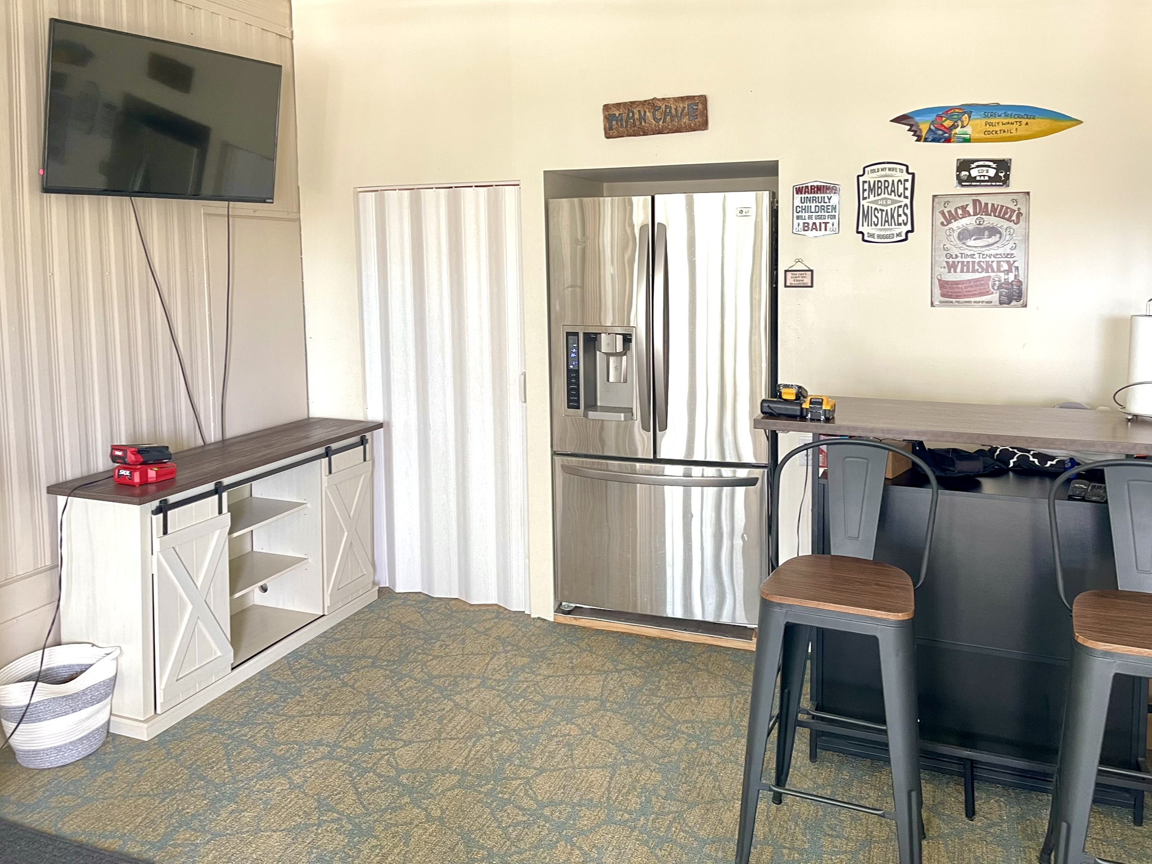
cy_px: 432
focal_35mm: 25
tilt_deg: -10.1
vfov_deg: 54.9
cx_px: 576
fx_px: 832
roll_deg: +0.8
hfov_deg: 69.4
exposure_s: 1/32
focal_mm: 5.1
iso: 640
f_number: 1.6
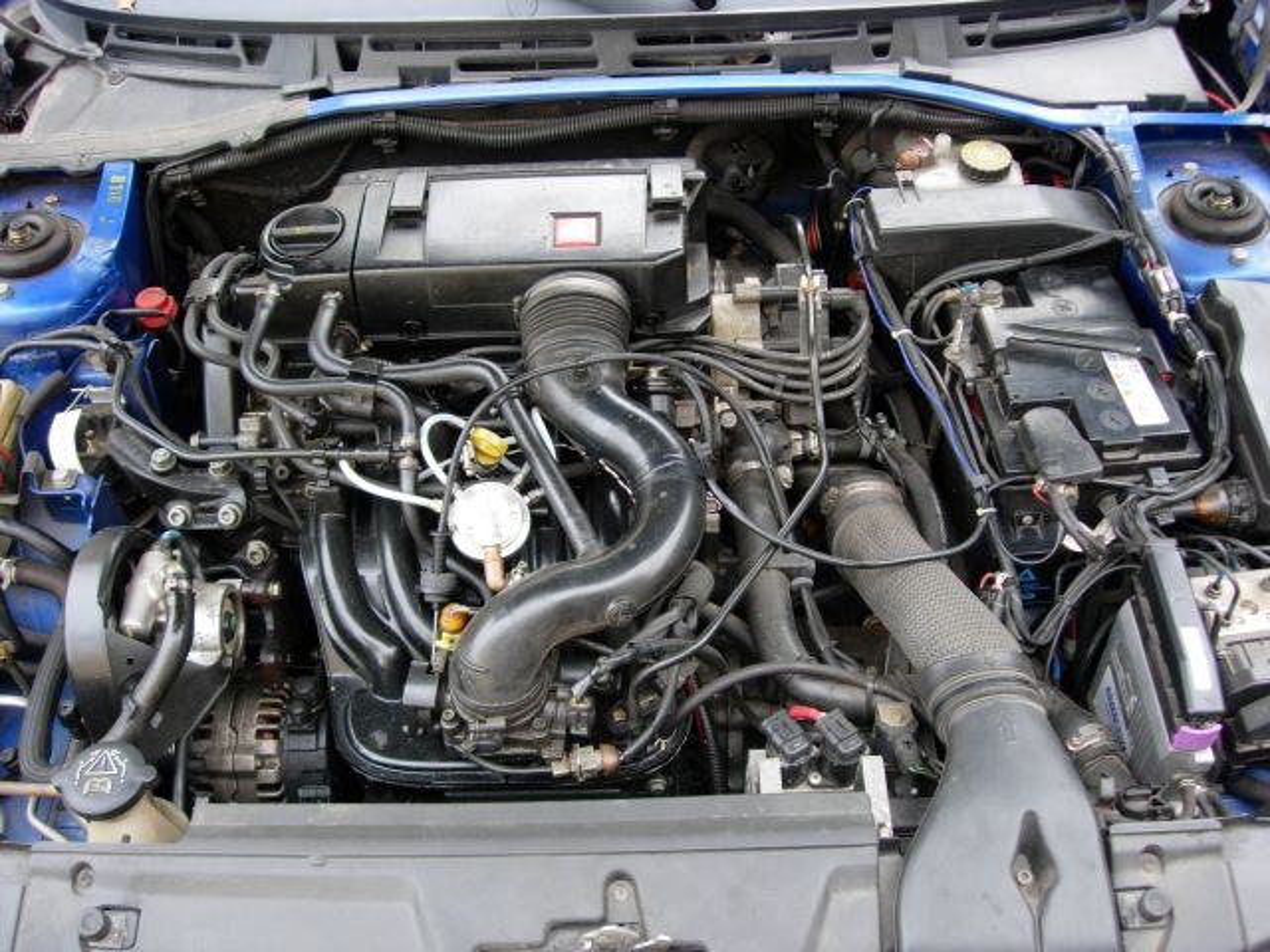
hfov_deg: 49.0
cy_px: 476
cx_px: 635
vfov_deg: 37.7
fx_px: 1394
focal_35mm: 38
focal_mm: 7.8
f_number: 2.8
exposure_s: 1/121
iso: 64
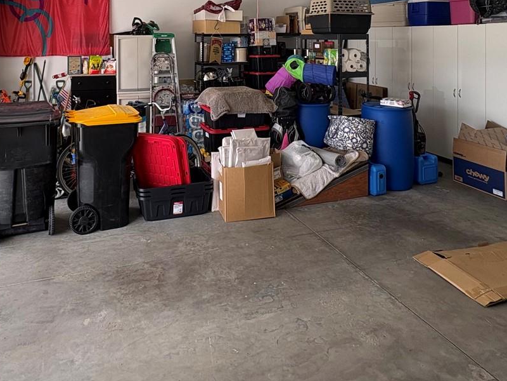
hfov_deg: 62.7
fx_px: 410
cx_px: 194
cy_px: 32
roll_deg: +0.5
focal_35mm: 28
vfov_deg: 44.8
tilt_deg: +0.8
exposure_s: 1/128
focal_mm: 2.22
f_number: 2.2
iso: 40
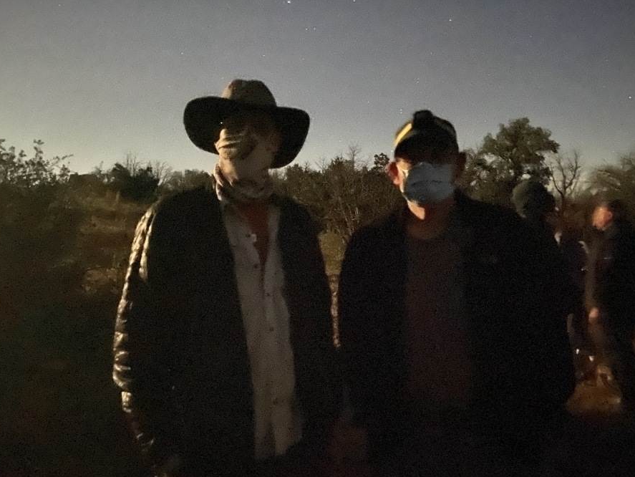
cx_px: 311
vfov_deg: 46.8
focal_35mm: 30
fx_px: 551
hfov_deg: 59.9
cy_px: 238
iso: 6400
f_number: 1.8
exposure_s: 1.1
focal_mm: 4.25
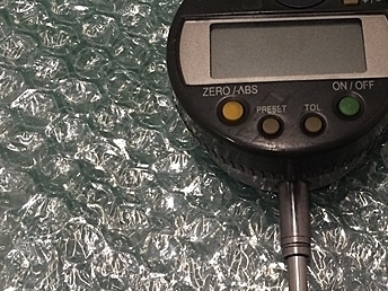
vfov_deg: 27.0
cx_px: 317
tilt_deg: -68.0
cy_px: 157
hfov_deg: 34.3
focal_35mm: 54
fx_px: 605
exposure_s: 1/30
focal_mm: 4.15
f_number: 2.2
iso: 125
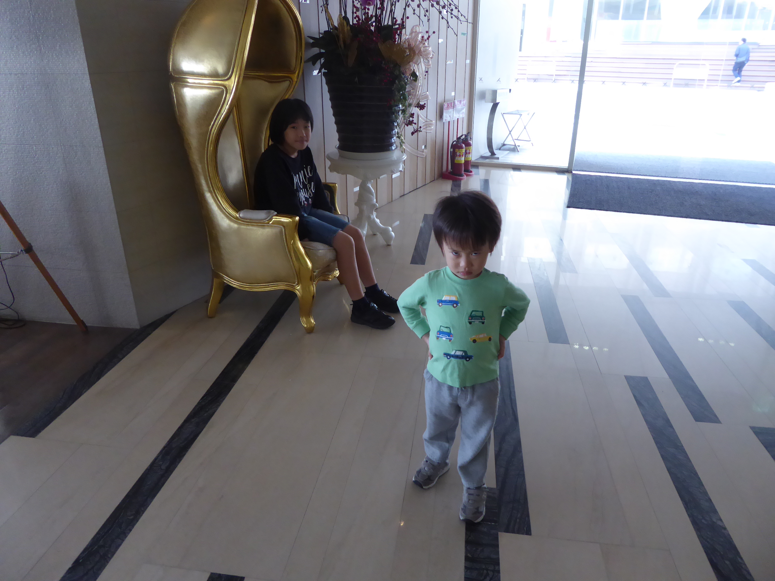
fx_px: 560
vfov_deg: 54.9
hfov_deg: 69.4
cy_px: 290
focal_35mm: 25
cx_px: 388
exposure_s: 1/60
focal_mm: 4.3
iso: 400
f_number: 3.3
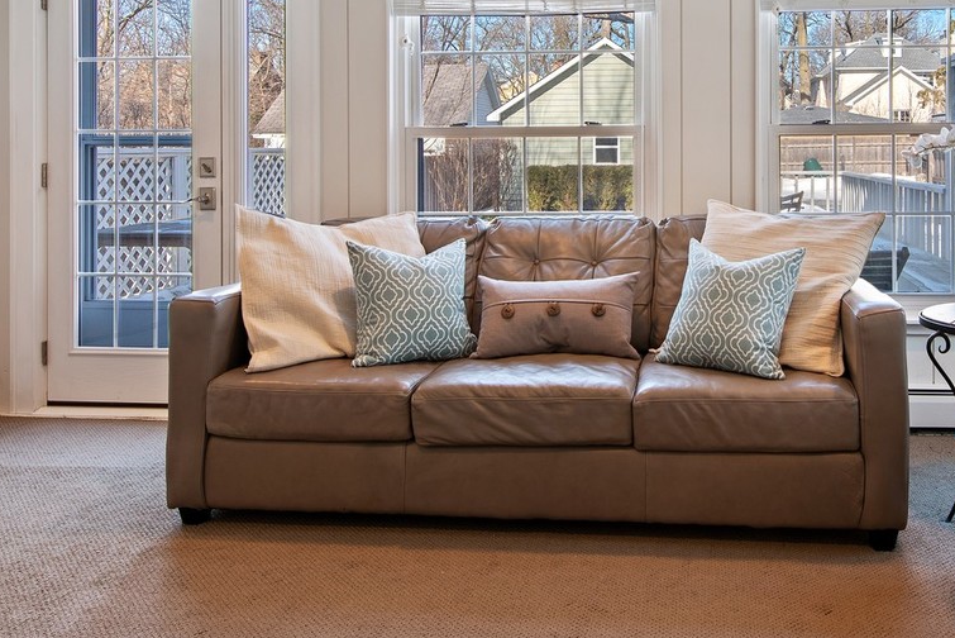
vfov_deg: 42.1
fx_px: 796
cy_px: 147
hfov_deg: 60.4
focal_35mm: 30
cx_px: 641
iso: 100
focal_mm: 14
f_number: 8
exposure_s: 1/3
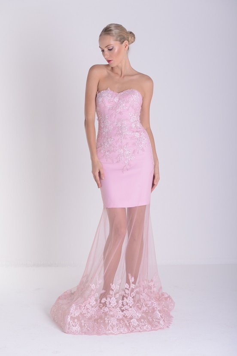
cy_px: 178
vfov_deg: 32.4
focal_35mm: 62
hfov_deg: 21.9
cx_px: 118
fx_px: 612
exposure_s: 1/200
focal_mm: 62
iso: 200
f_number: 7.1
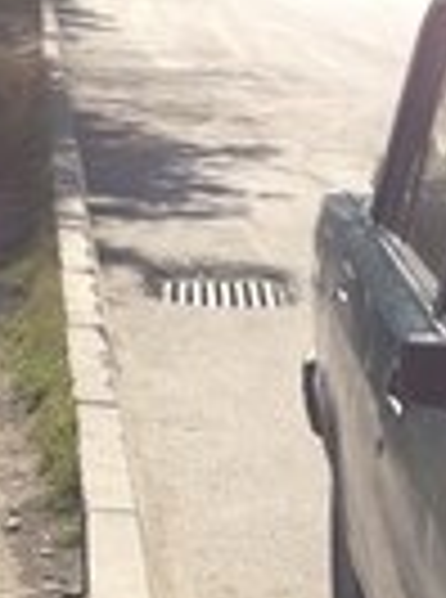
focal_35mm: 131
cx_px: 680
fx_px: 2261
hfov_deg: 10.8
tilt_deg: -20.7
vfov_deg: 14.5
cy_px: 746
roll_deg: -1.9
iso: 50
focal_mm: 4.28
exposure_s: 1/1577
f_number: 2.4
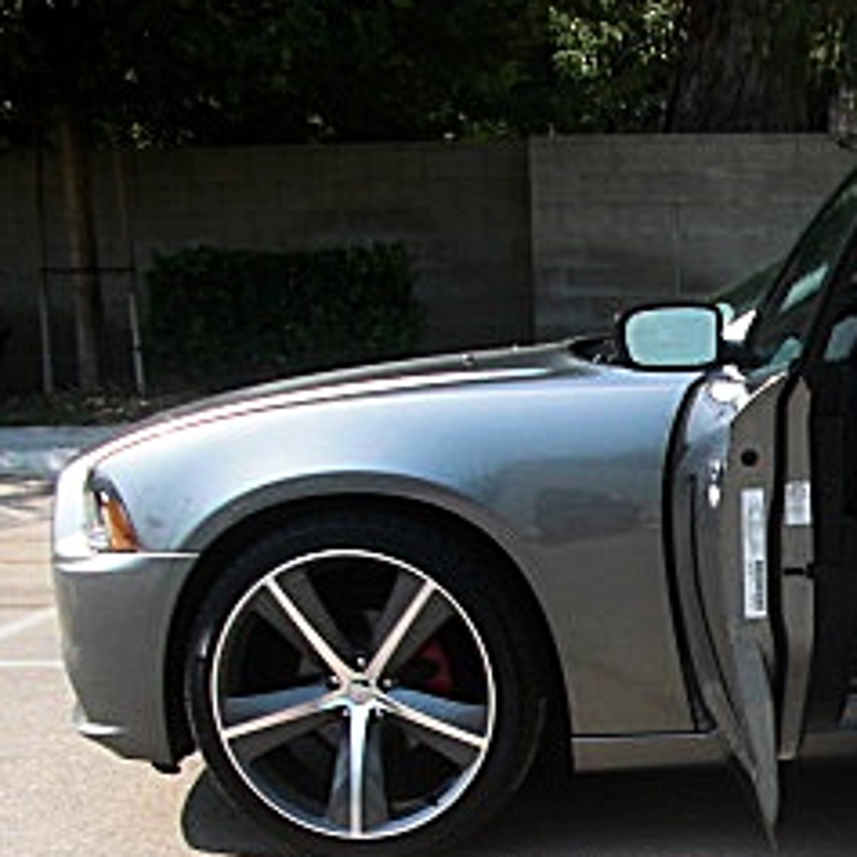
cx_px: 1125
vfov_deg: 19.8
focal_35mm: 86
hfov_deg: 18.7
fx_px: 2409
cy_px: 759
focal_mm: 6.3
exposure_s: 1/400
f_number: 2.8
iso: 50
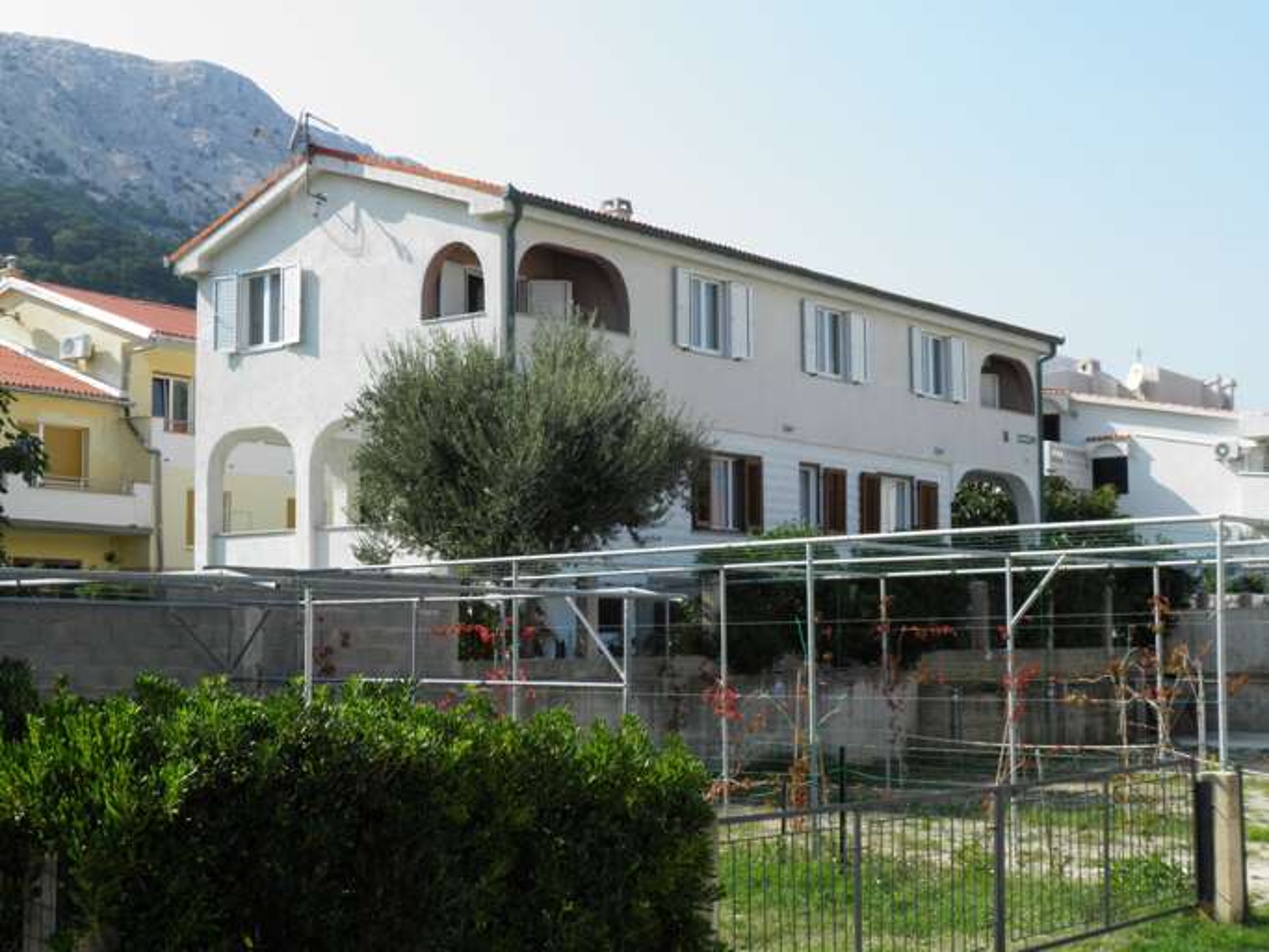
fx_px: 1796
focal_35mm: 49
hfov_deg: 38.9
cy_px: 476
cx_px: 634
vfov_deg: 29.7
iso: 50
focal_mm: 8.9
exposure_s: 1/250
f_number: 5.5
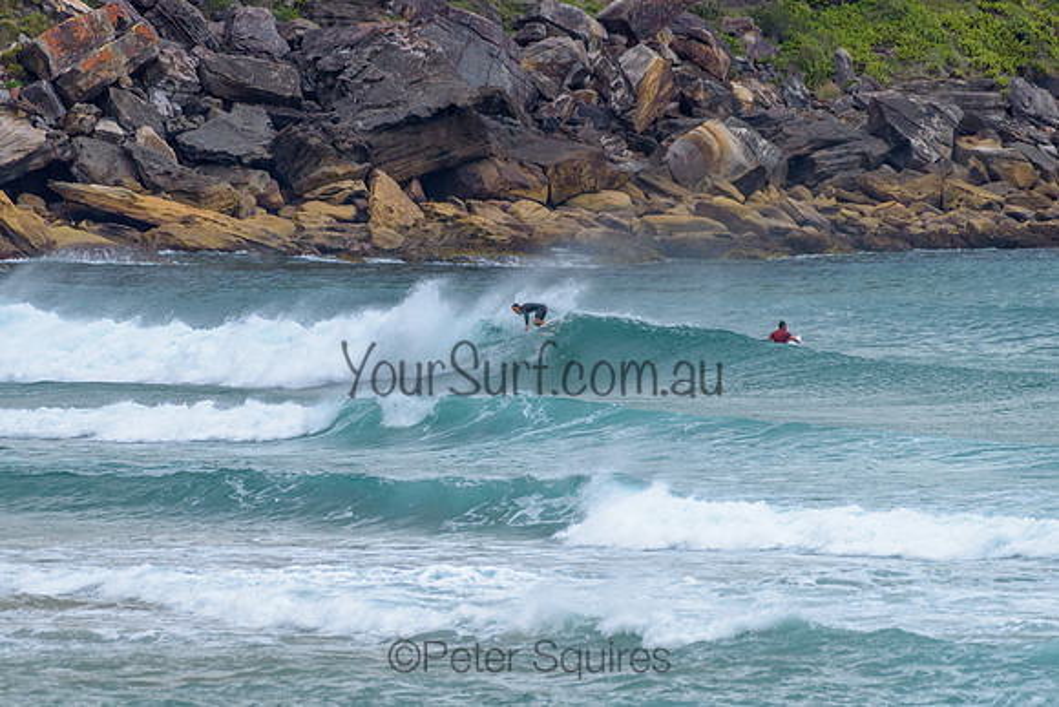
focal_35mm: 613
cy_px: 344
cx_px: 515
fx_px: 18041
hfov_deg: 3.4
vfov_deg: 2.2
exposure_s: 1/2000
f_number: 5.6
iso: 800
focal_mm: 500
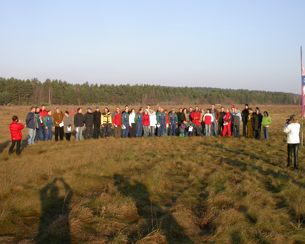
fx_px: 361
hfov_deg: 45.8
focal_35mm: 40
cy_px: 123
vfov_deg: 37.3
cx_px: 153
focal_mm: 7.85
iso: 100
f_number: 6.7
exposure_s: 1/226
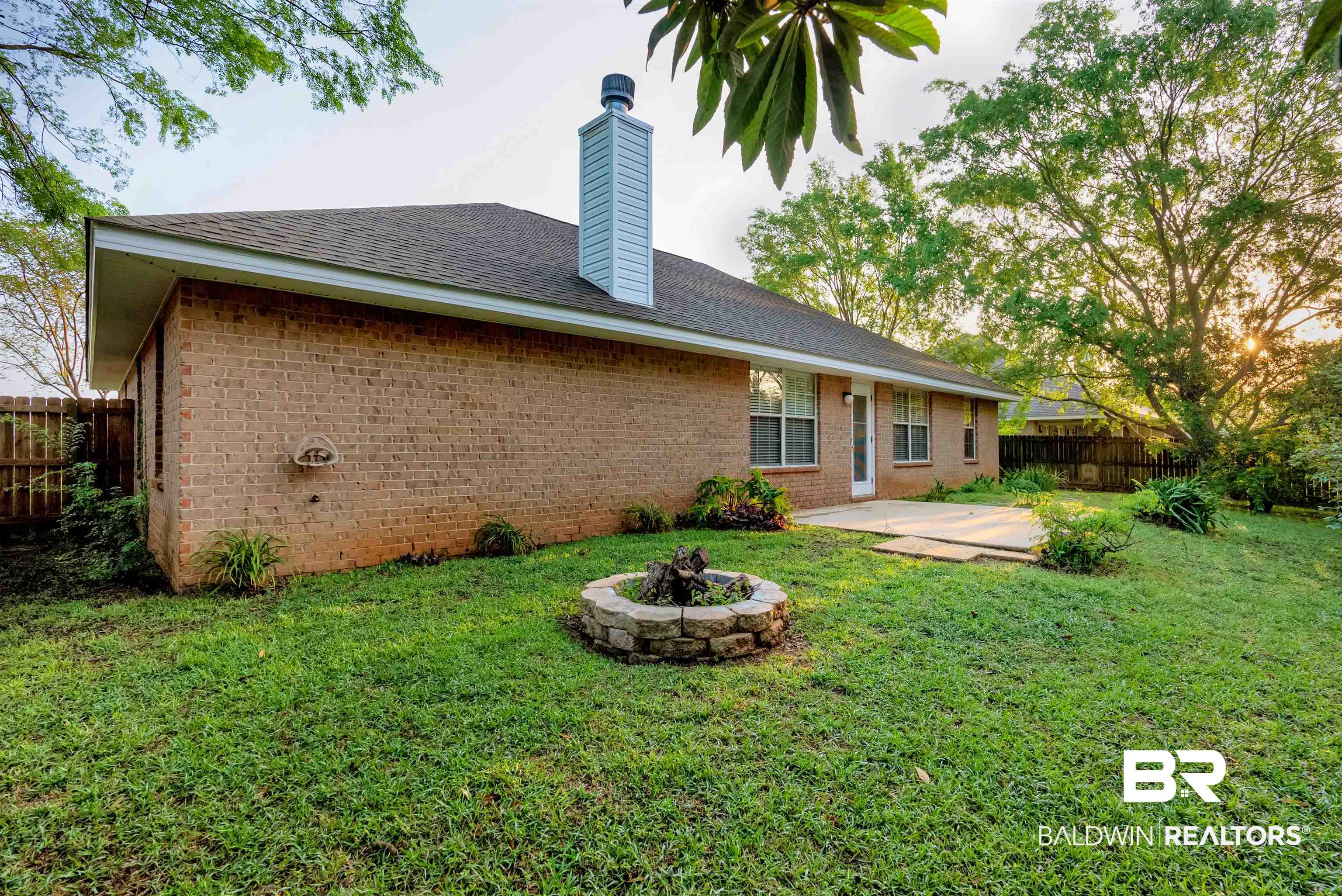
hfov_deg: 96.7
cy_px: 448
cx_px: 671
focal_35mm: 16
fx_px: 597
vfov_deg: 73.8
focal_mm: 16
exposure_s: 1/160
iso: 1000
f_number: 8
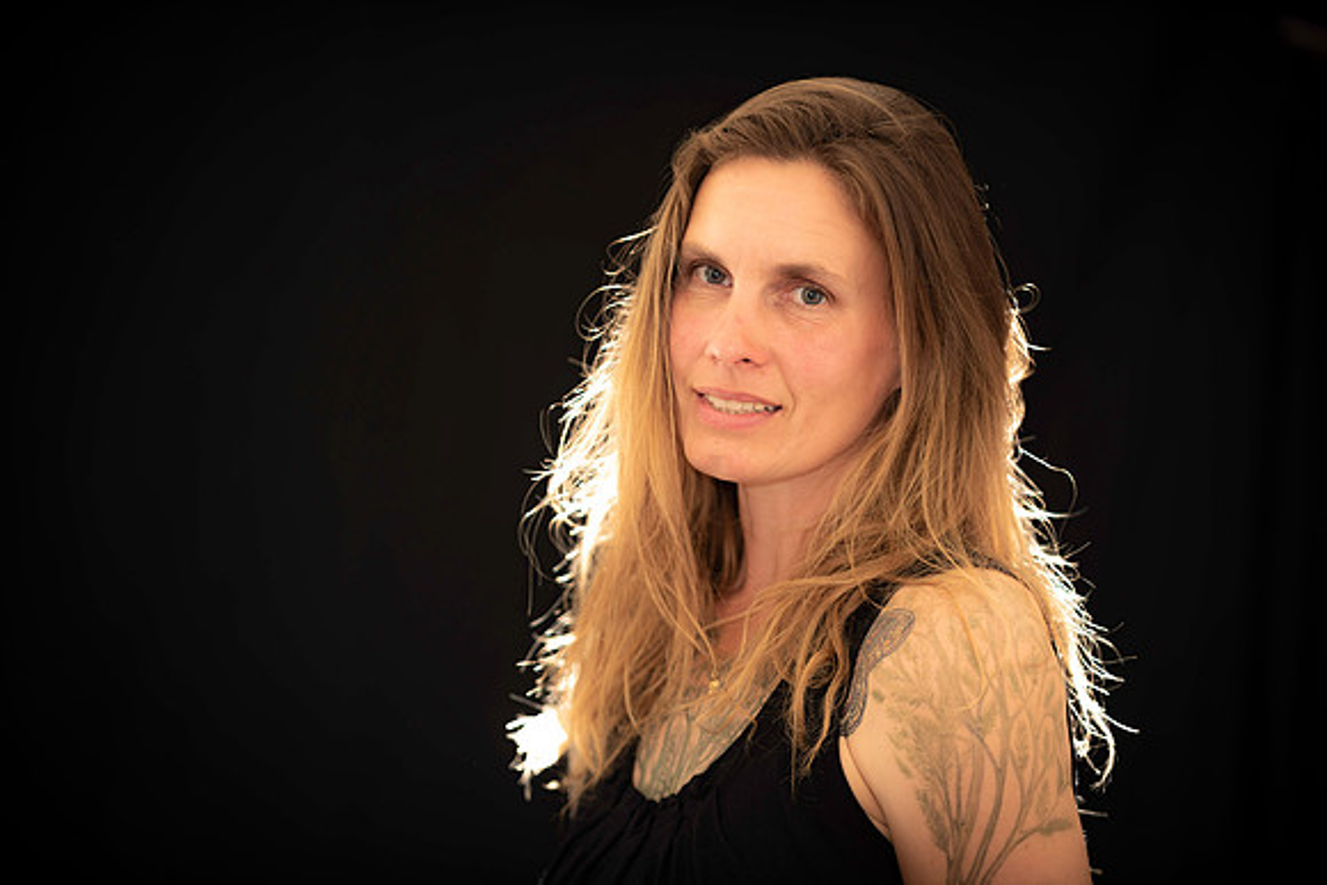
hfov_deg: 12.8
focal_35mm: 160
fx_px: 5899
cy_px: 442
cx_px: 664
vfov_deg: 8.6
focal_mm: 160
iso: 50
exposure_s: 1/30
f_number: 2.8
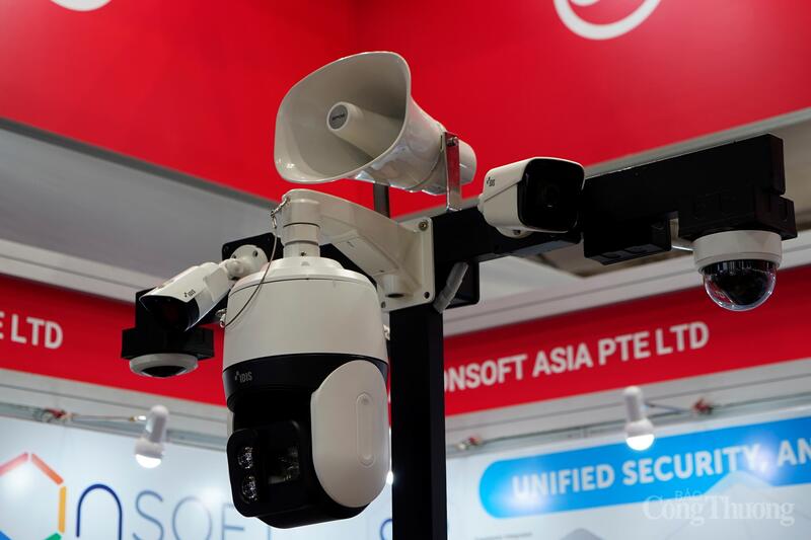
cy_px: 270
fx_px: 1644
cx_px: 406
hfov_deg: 27.7
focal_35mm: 73
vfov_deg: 18.7
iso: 500
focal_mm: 49
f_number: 4
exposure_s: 1/160
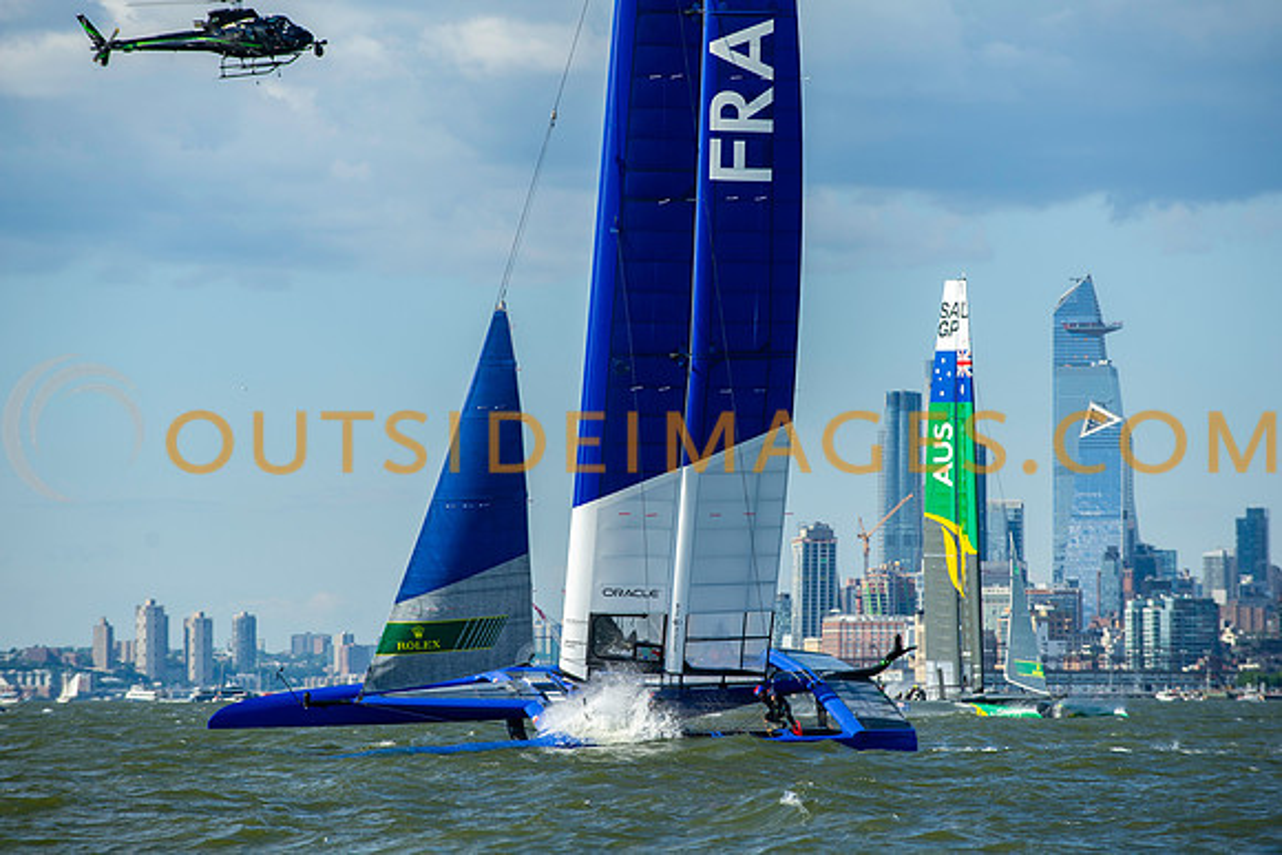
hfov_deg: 10.1
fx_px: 7252
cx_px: 641
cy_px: 428
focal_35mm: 204
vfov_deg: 6.8
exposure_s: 1/1600
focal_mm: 200
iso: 400
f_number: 5.6
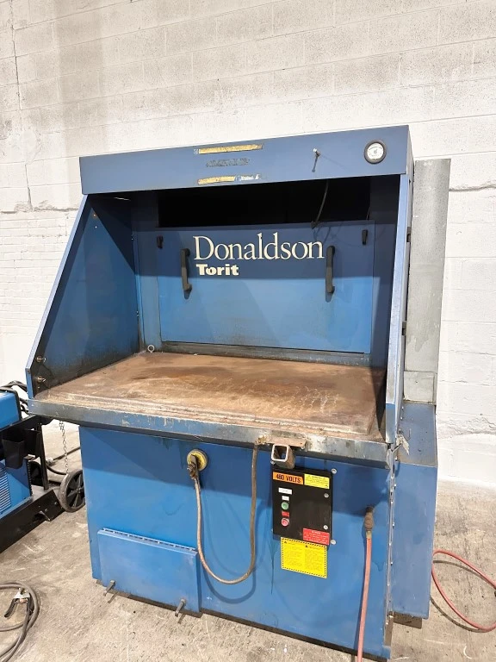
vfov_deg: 71.6
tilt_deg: -9.4
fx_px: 459
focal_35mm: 24
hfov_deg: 56.8
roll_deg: -0.2
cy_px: 331
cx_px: 248
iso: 500
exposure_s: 1/60
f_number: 1.78
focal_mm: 6.86
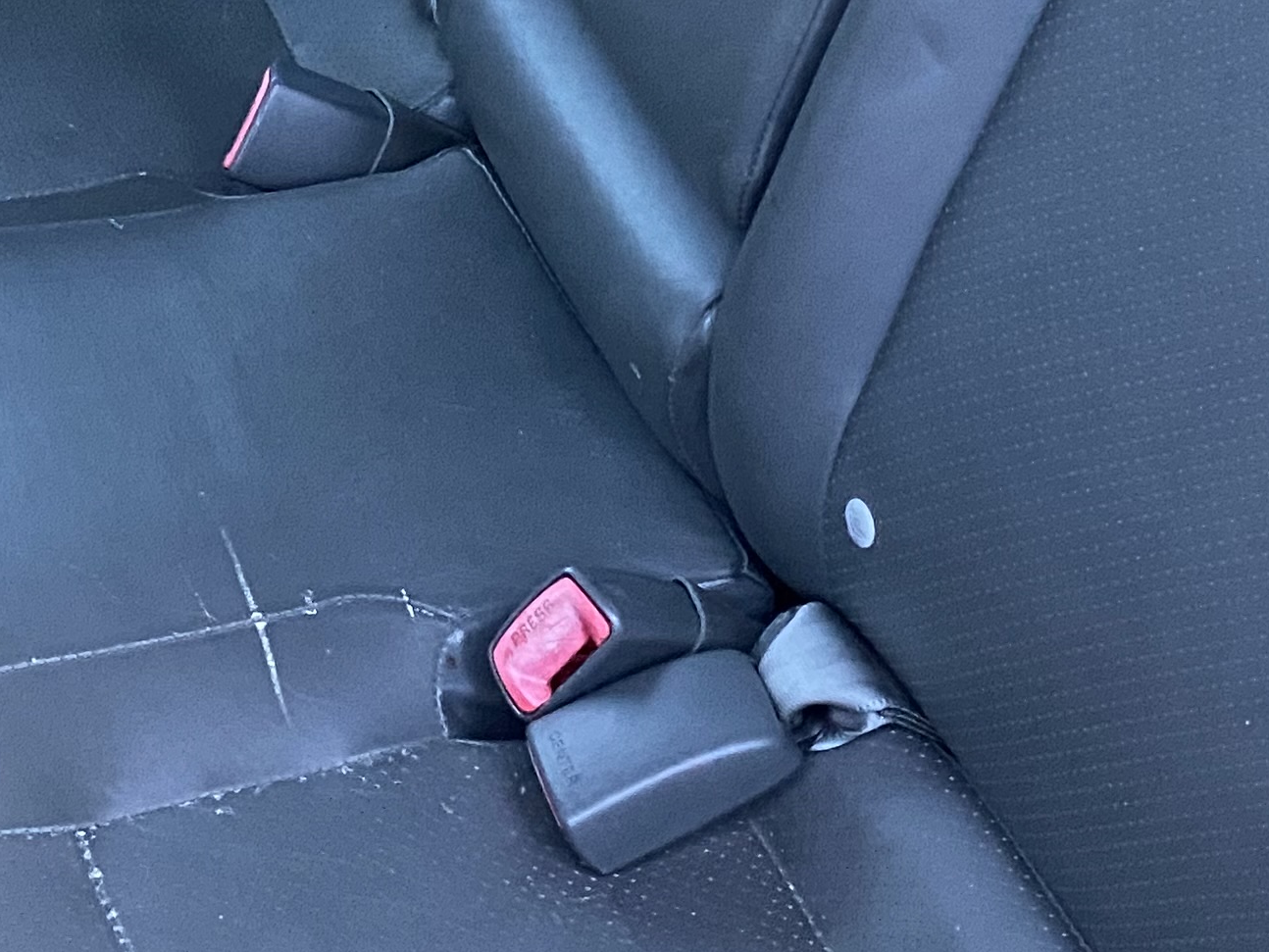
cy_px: -401
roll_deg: -4.4
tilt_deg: -26.4
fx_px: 2970
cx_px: 670
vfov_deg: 16.8
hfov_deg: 24.1
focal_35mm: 81
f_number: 1.8
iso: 640
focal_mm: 4.25
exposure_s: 1/30
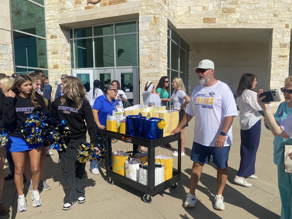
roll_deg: +0.3
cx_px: 146
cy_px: 110
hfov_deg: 67.3
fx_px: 219
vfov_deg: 53.1
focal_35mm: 26
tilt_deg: -6.5
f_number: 1.8
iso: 32
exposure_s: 1/5025
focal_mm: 4.25
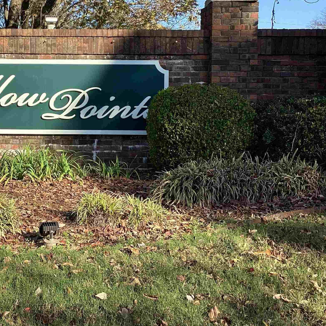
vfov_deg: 31.4
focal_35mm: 54
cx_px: 43
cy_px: 106
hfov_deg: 30.5
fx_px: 575
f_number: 2.4
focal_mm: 3.3
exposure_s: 1/485
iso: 25
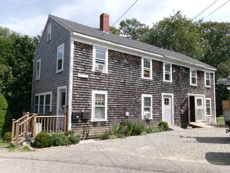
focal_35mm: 28
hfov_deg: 63.4
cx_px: 115
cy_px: 86
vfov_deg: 49.8
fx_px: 186
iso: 100
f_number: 10.8
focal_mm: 5.1
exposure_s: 1/105
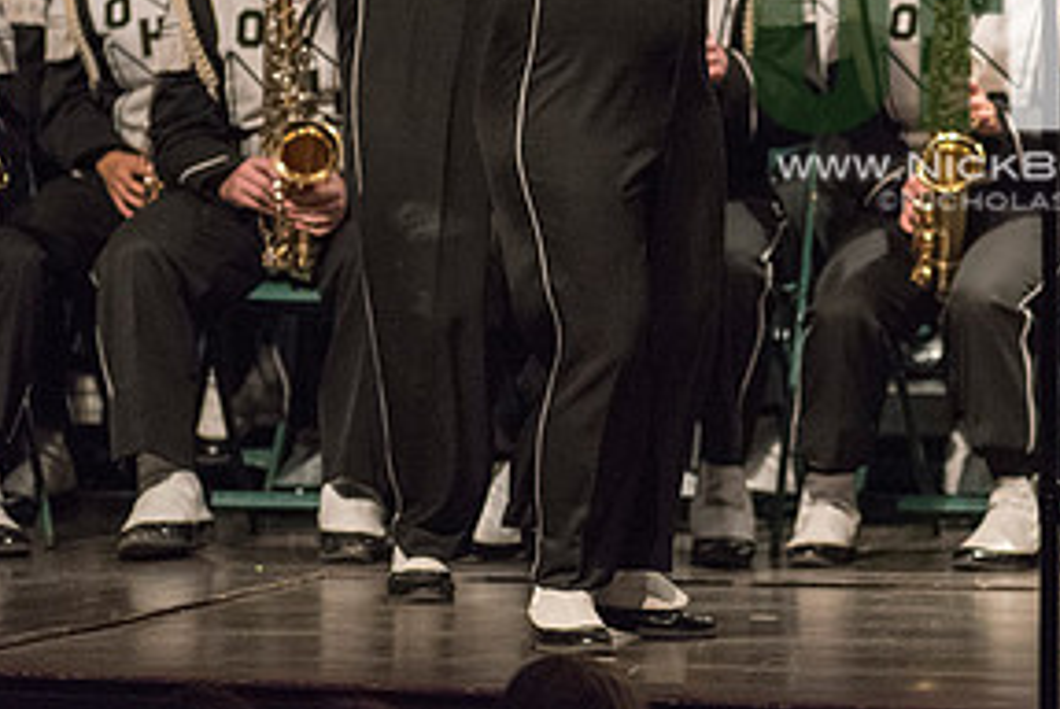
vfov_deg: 2.3
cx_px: 1030
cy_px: 35
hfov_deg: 3.4
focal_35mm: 606
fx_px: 17861
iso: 4000
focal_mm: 300
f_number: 2.8
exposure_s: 1/500
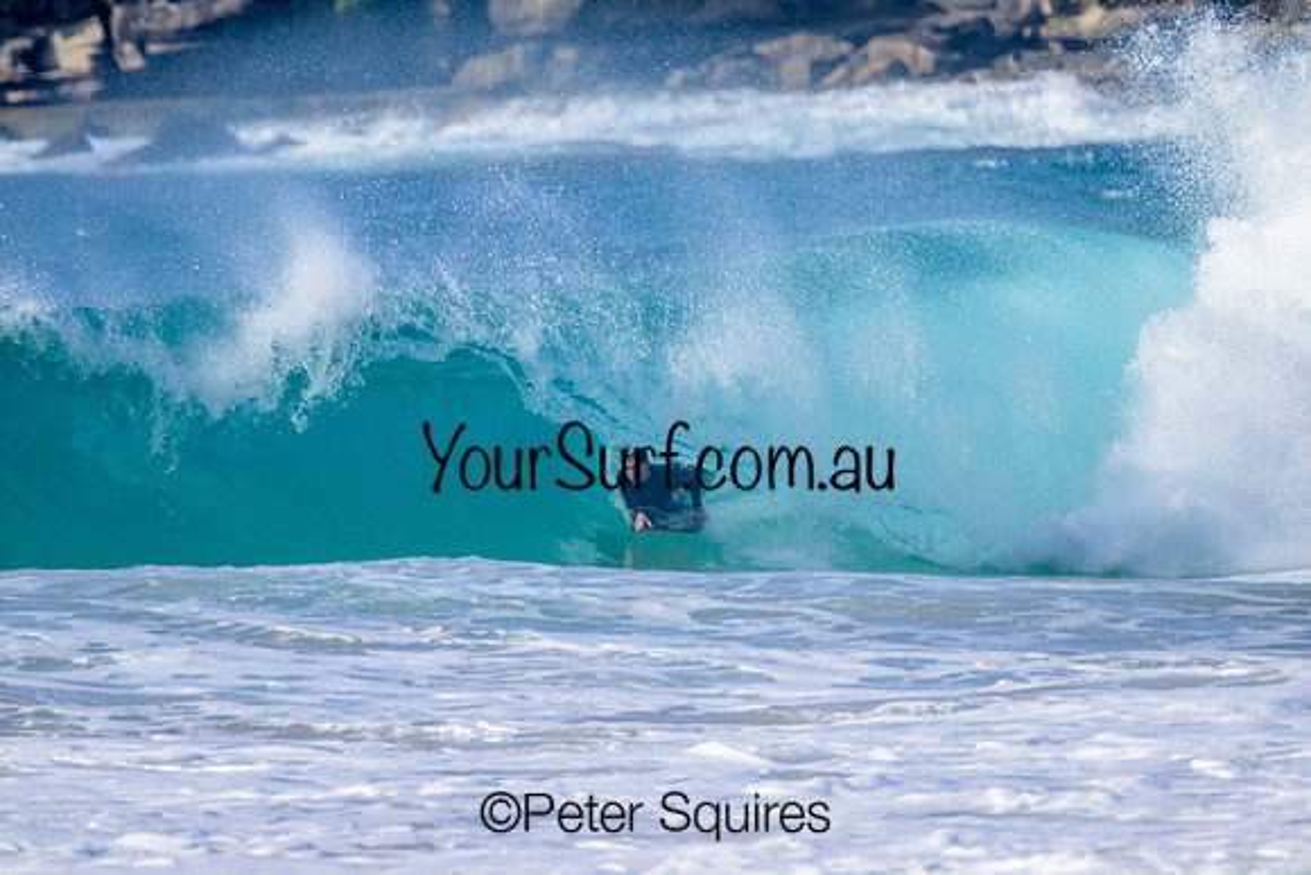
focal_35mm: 800
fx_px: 29139
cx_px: 656
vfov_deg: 1.7
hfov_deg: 2.6
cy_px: 438
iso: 900
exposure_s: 1/2000
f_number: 11
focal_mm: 800
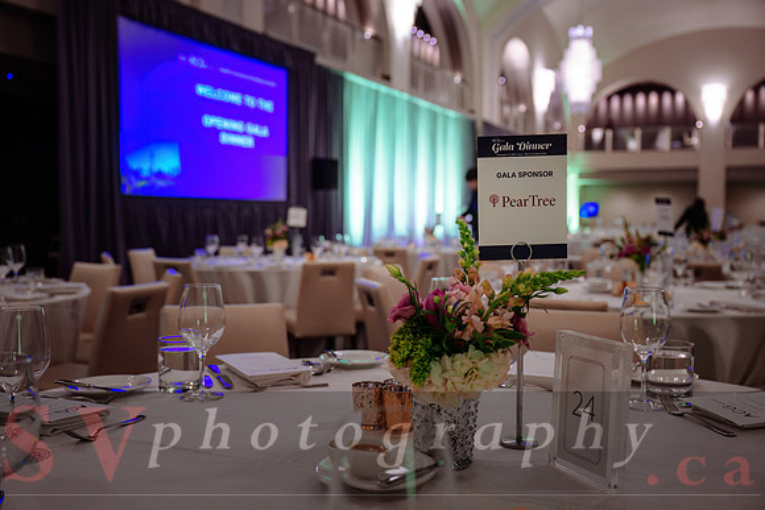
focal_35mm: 36
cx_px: 382
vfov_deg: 36.9
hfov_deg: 53.1
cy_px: 255
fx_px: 765
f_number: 3.5
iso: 800
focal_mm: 36
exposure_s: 1/40
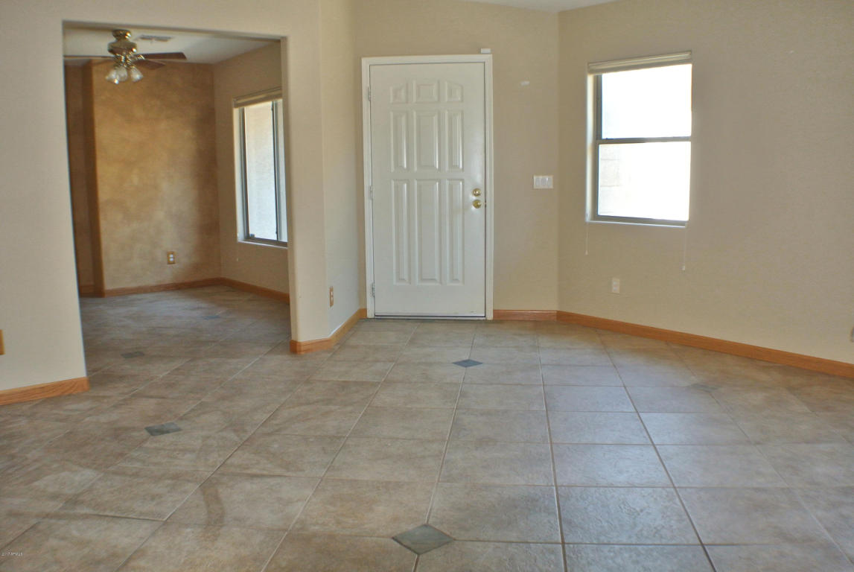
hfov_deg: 48.4
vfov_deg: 33.5
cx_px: 427
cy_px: 286
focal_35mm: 40
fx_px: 950
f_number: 4.2
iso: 560
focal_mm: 15.1
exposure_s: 1/60
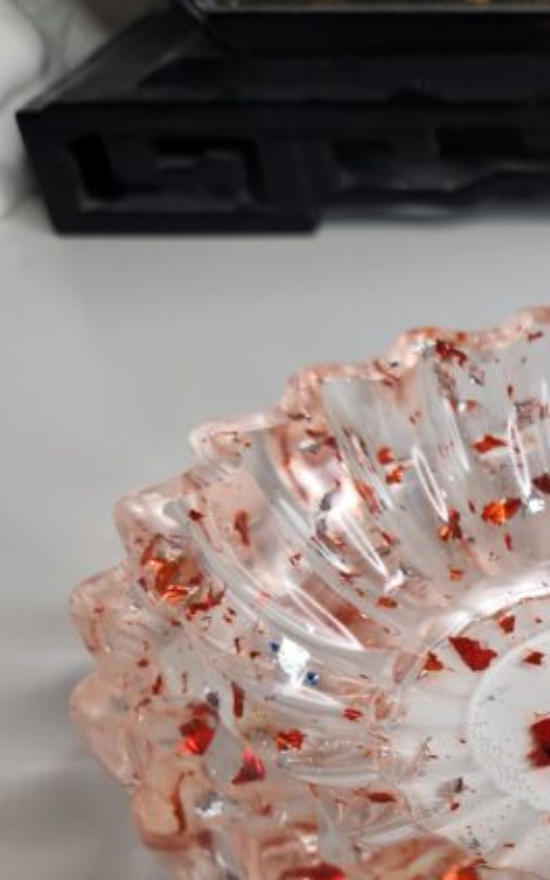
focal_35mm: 46
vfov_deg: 42.2
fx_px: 1103
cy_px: 658
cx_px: 608
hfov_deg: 25.8
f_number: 1.8
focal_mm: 5.4
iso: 200
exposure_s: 1/100
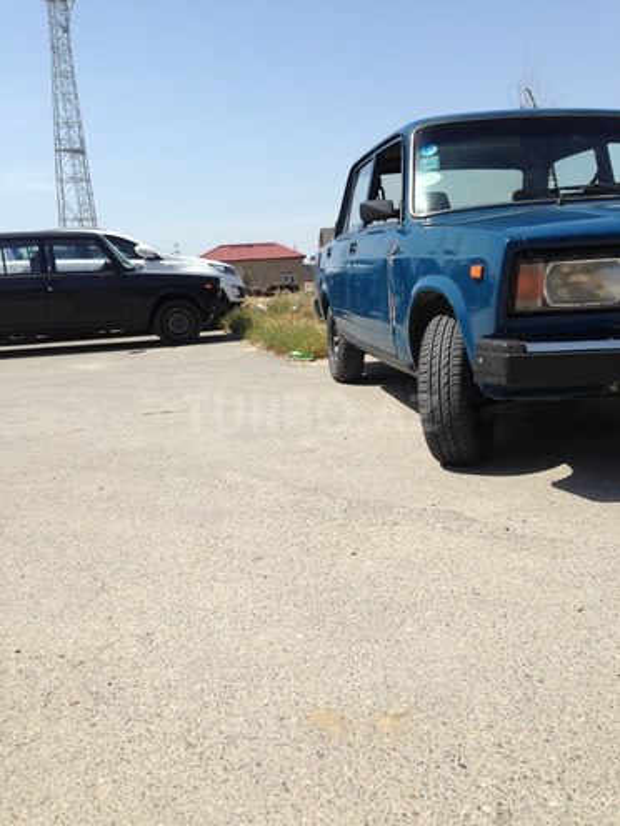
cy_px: 413
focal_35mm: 33
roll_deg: +0.6
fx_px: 788
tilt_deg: -7.4
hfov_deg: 42.9
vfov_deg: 55.4
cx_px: 310
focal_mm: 4.12
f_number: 2.4
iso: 50
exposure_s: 1/1938
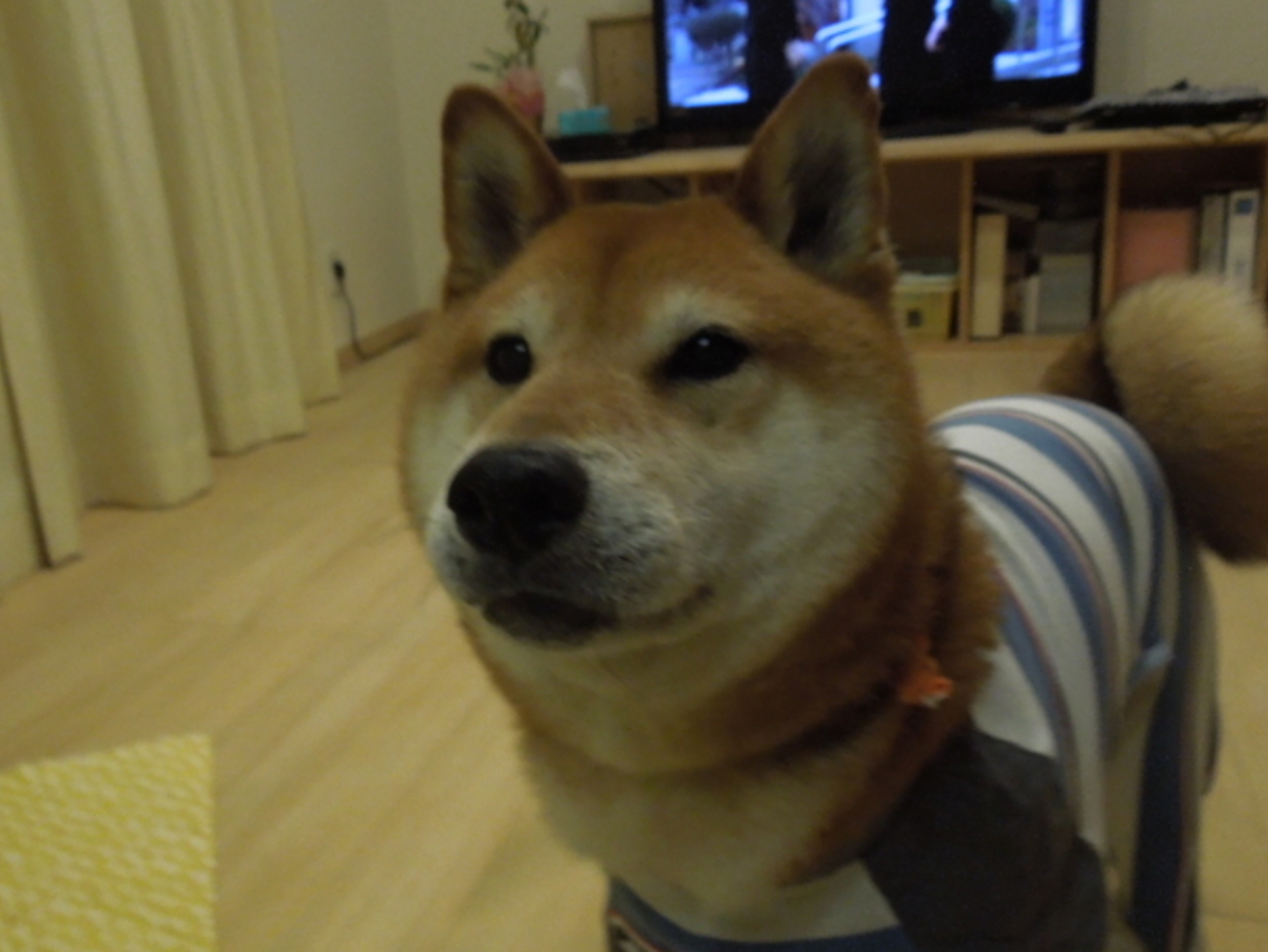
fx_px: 1209
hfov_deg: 55.0
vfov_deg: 43.0
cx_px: 517
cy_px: 481
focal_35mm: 33
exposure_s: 1/30
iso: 560
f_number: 3.3
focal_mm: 4.5
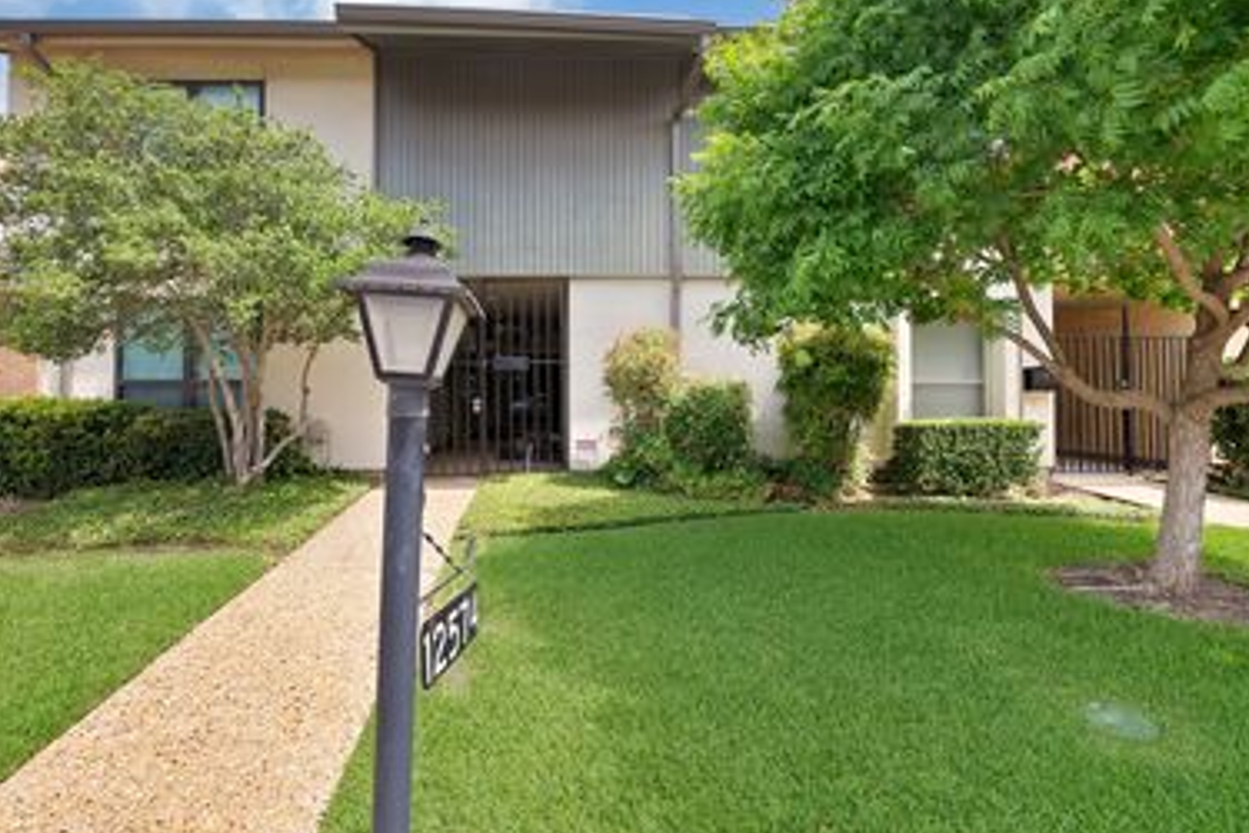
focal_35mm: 16
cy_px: 377
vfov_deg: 73.6
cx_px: 563
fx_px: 555
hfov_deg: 96.4
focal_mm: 12
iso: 640
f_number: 9
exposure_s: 1/250
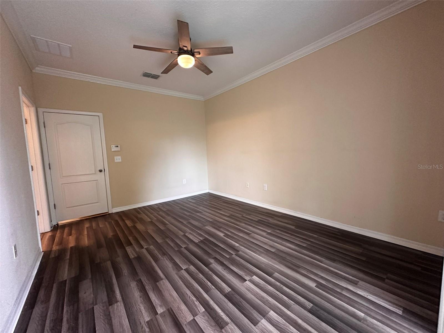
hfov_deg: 102.1
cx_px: 222
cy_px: 166
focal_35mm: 14
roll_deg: +2.8
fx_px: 180
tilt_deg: -4.6
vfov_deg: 85.7
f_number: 2.2
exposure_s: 1/60
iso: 320
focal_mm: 2.22
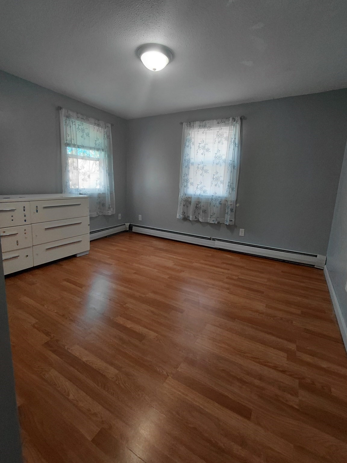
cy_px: 232
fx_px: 214
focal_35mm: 16
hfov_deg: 78.1
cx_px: 174
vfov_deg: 94.5
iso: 50
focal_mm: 1.64
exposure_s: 1/60
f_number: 2.2
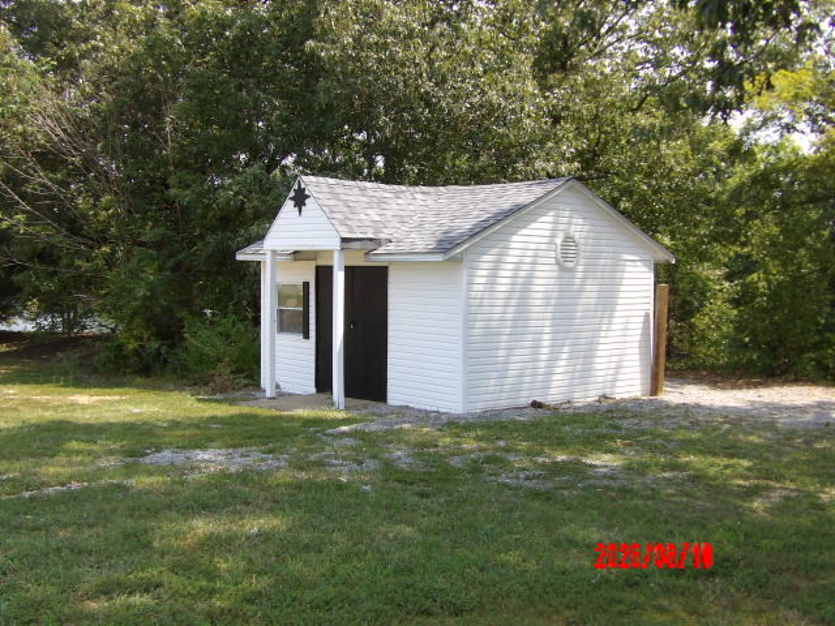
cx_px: 418
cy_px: 313
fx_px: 941
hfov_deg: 47.9
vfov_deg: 36.8
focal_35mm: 39
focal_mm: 7
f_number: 3.7
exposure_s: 1/247
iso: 100
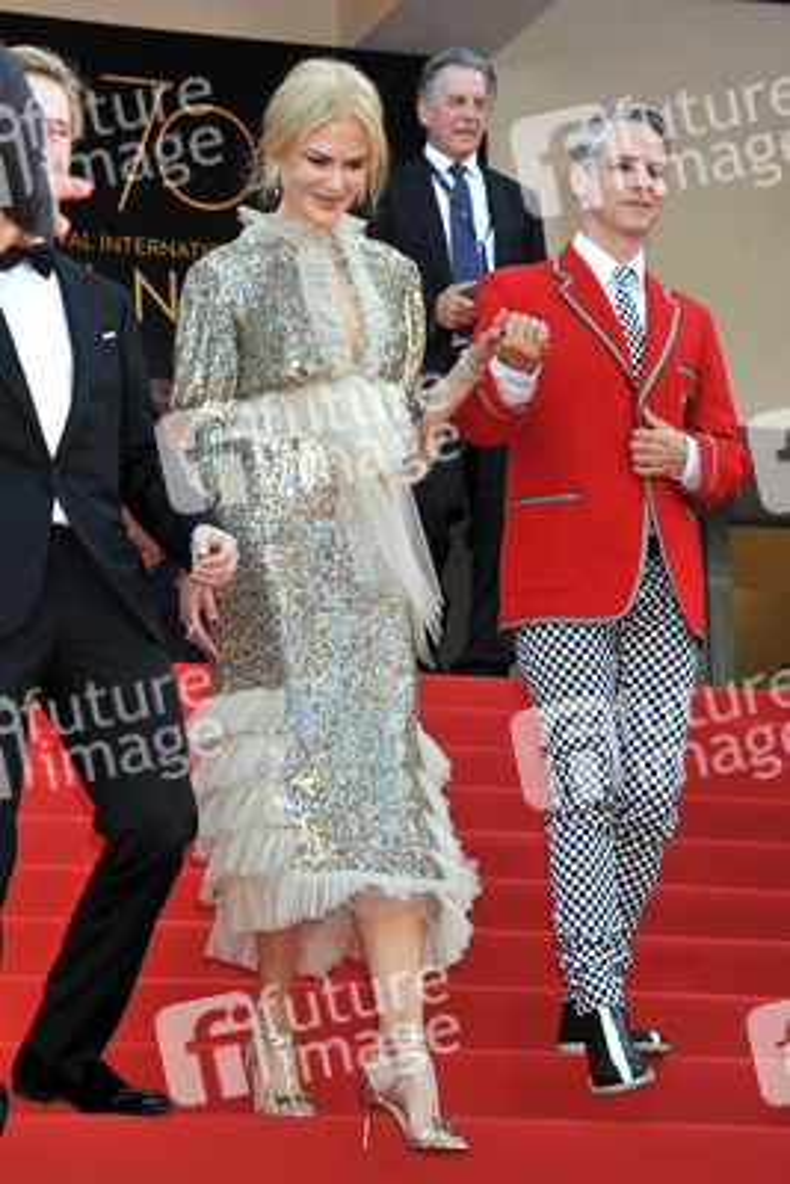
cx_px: 395
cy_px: 592
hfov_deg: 11.0
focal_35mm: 125
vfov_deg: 16.4
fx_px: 4111
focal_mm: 125
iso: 1000
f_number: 8
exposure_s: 1/250
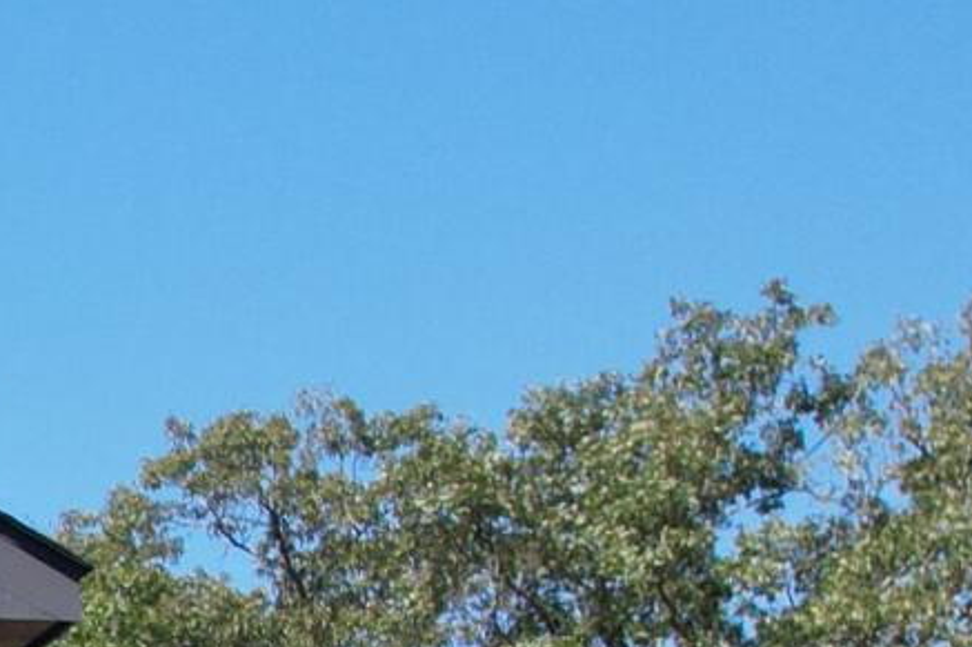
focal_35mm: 151
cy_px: 1316
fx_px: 4075
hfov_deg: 11.1
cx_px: -1457
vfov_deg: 8.6
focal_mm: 8.38
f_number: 2.8
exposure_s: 1/1250
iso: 110
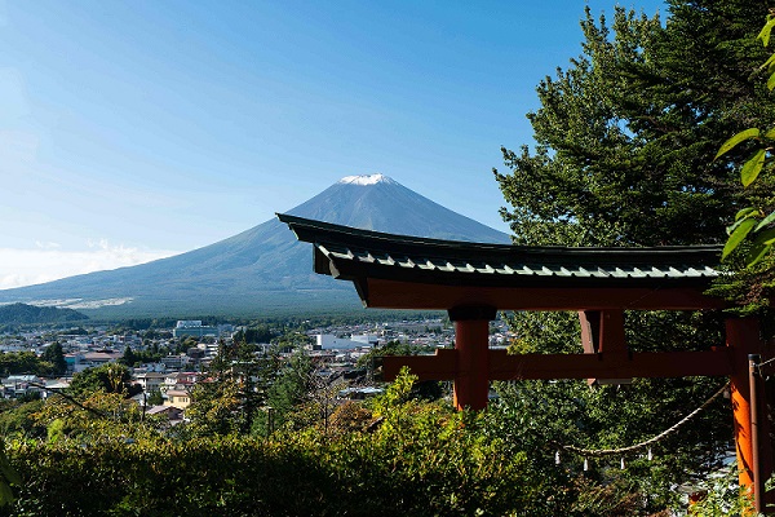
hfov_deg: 43.6
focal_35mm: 45
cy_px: 258
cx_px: 388
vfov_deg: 29.9
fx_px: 969
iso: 100
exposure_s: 1/80
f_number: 8
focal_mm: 30
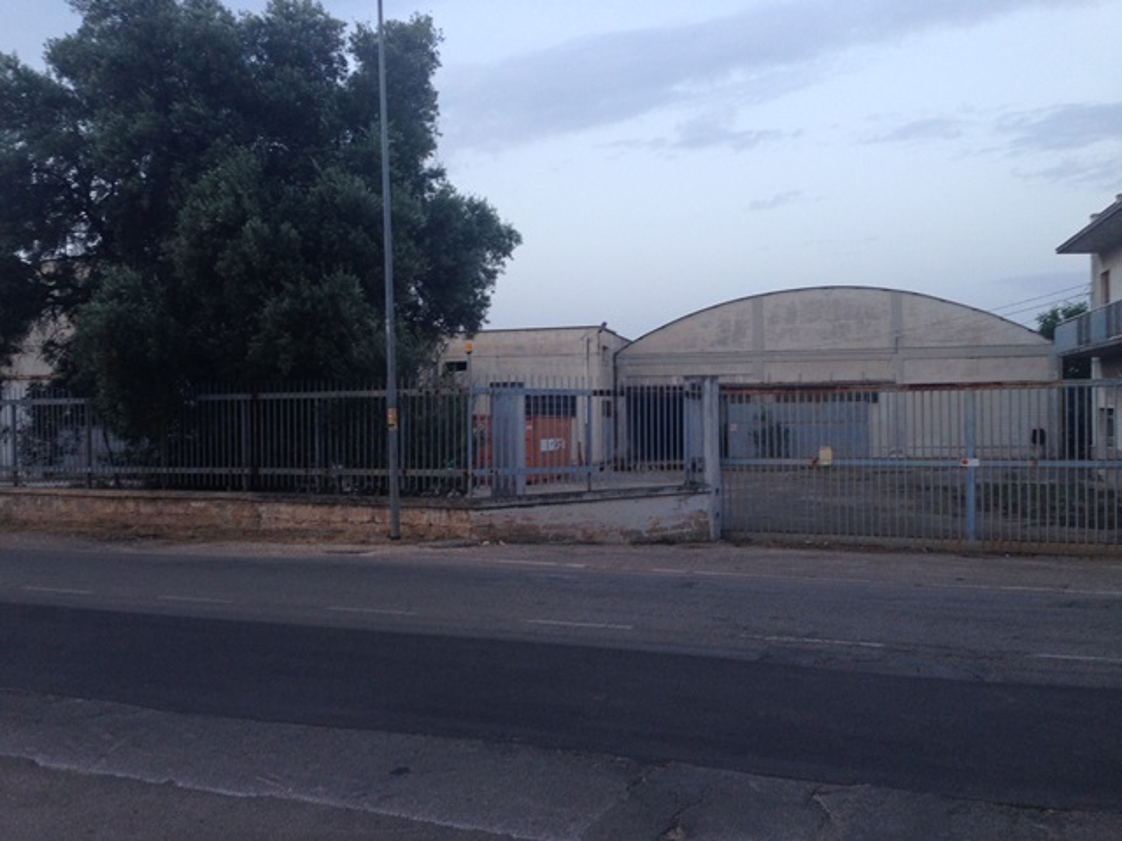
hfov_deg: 55.4
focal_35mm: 33
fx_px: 1070
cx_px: 561
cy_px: 420
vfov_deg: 42.9
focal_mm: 4.12
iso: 50
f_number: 2.4
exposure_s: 1/40
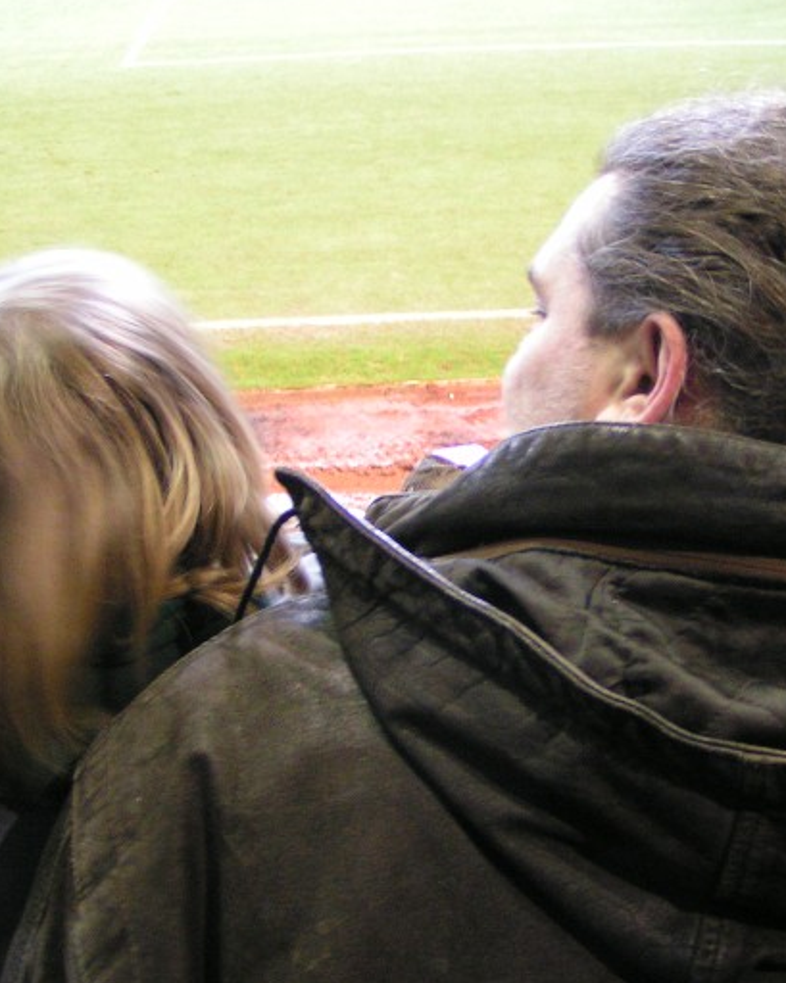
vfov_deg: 32.5
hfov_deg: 26.1
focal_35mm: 58
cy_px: 490
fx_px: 1688
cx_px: 515
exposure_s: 1/6
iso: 200
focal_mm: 5.8
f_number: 2.8
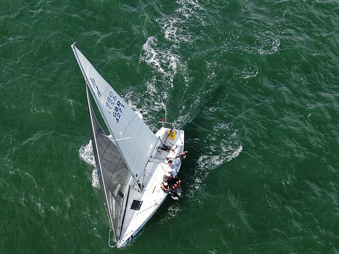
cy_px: 127
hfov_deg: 39.7
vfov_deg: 30.3
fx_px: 470
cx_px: 170
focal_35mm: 48
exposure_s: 1/400
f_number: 3.8
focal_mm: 8.6
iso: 100
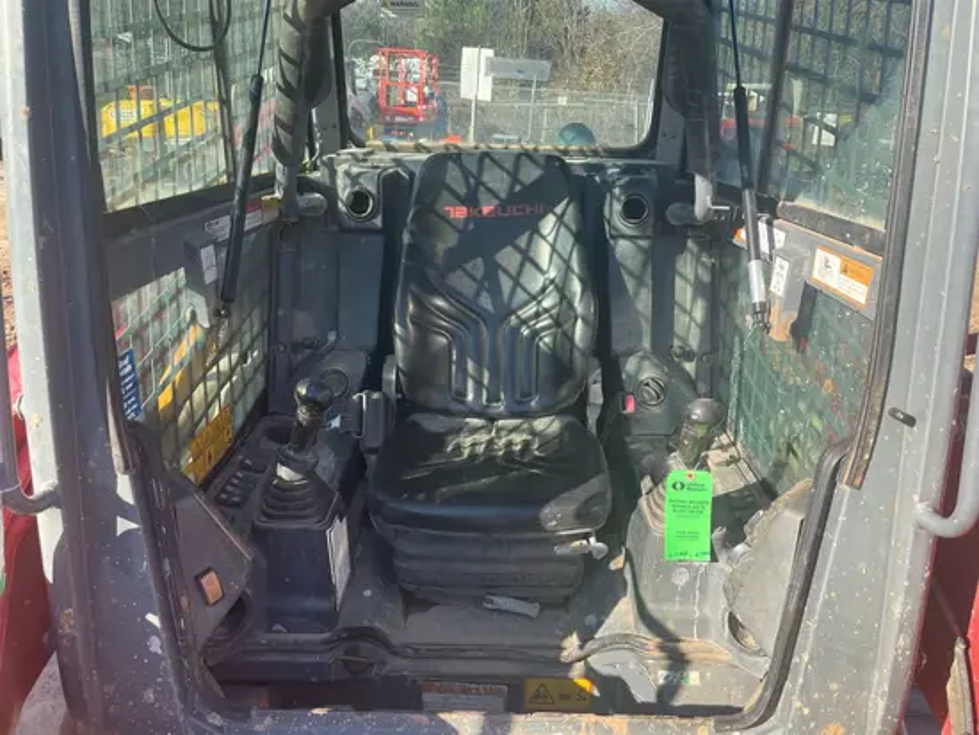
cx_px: 490
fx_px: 736
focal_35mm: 26
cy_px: 368
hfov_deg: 67.3
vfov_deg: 53.1
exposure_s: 1/855
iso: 32
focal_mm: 4.2
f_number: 1.6
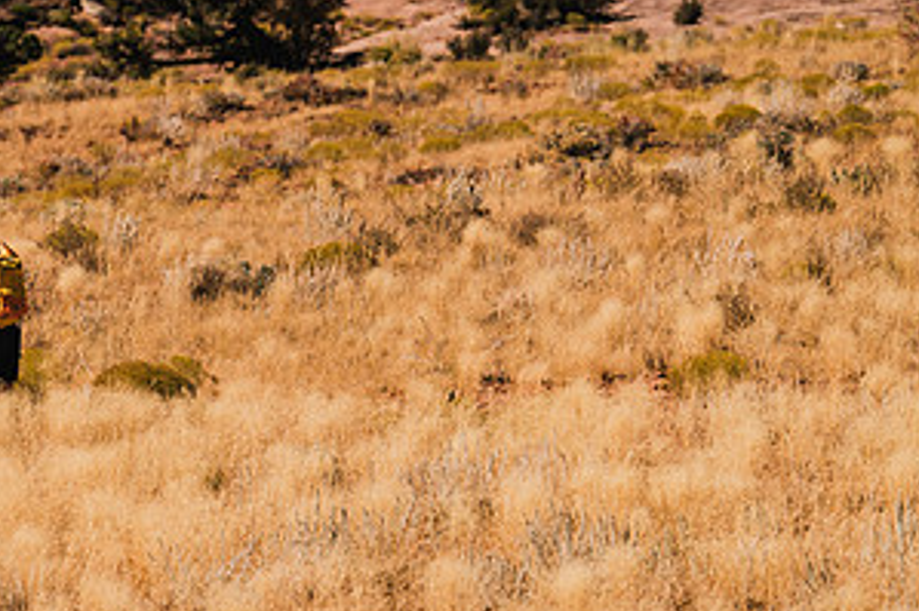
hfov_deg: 3.6
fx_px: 14491
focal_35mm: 568
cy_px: 467
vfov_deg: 2.4
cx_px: 74
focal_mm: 280
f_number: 5.6
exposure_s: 1/1600
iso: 160
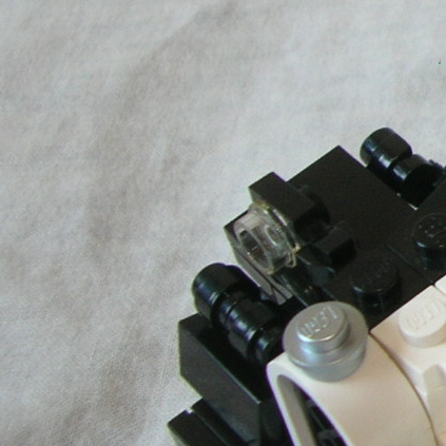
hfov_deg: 13.2
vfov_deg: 14.7
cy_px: 17
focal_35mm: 117
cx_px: 838
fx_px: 1705
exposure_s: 1/12.5
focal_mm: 5.8
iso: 50
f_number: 2.8
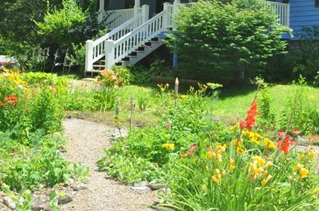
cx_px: 218
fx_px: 495
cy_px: 27
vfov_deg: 23.5
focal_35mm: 56
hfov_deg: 35.3
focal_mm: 18
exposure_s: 1/160
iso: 1000
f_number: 10
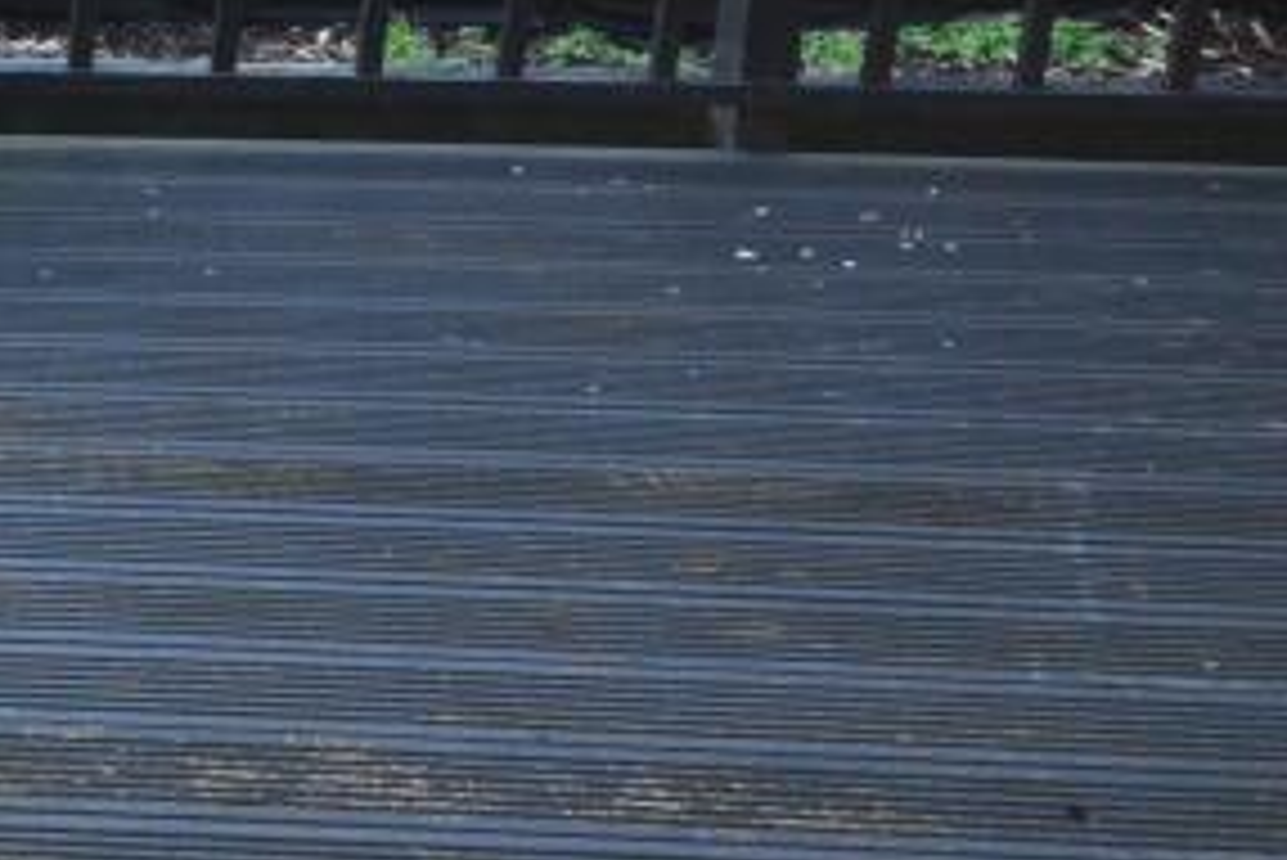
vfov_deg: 18.0
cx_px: -652
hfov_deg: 23.2
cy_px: -313
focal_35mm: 70
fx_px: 2496
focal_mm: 13
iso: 800
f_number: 7.1
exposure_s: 1/60
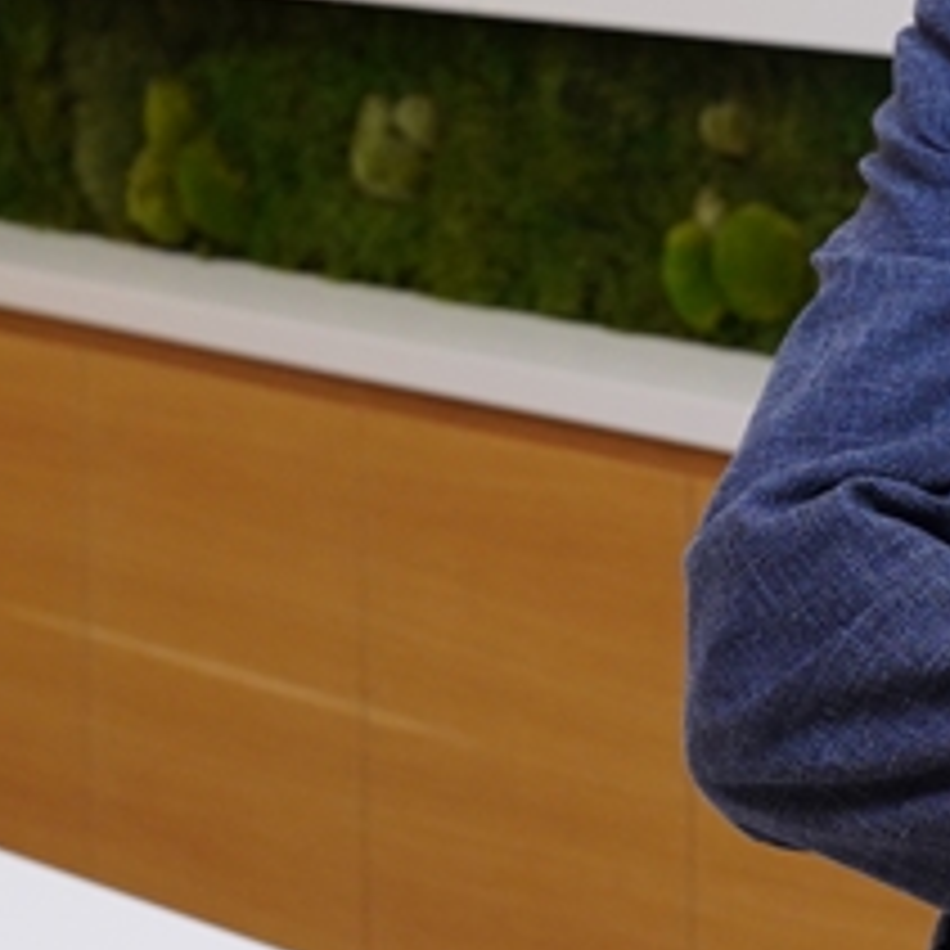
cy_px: -32
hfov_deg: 12.4
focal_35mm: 140
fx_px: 4354
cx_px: 864
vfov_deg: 12.3
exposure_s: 1/160
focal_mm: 45.4
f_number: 7.1
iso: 2500
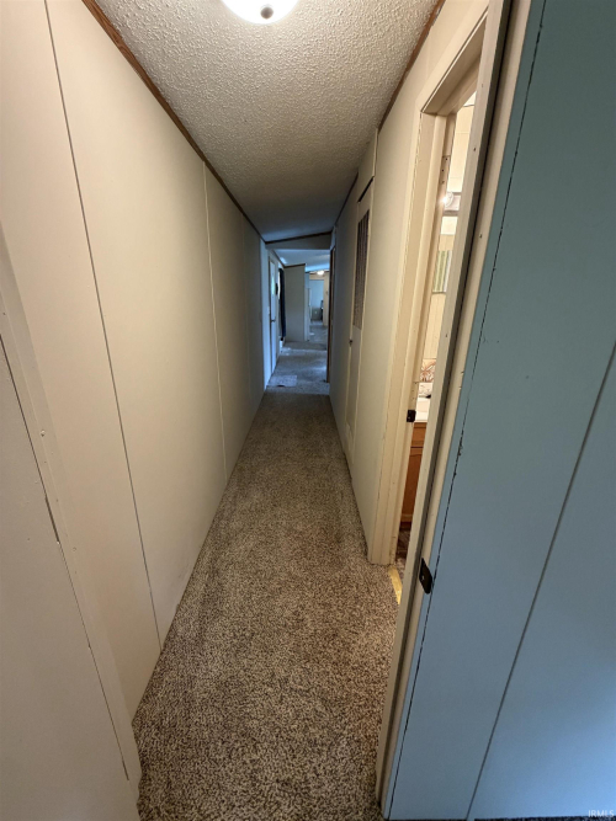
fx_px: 332
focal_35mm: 14
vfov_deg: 102.1
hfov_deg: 85.7
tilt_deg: -19.9
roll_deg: -0.5
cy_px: 410
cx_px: 308
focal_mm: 2.22
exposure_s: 1/60
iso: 400
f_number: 2.2
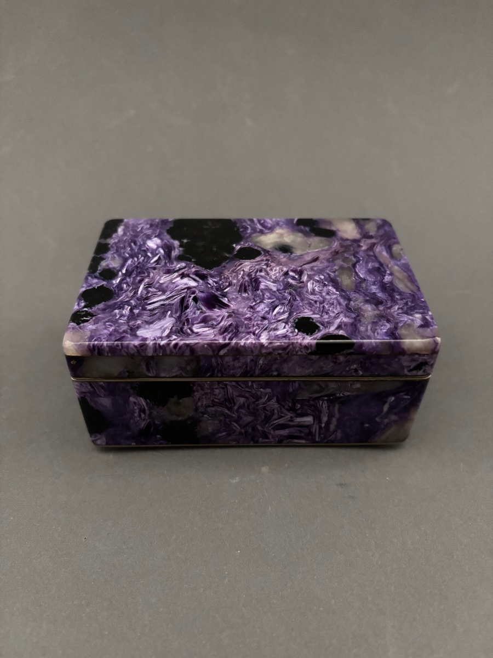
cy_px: 329
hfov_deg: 53.1
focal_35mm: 26
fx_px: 494
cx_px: 246
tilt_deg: -42.6
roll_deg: -1.0
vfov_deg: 67.3
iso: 800
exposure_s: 1/30
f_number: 1.6
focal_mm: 5.96
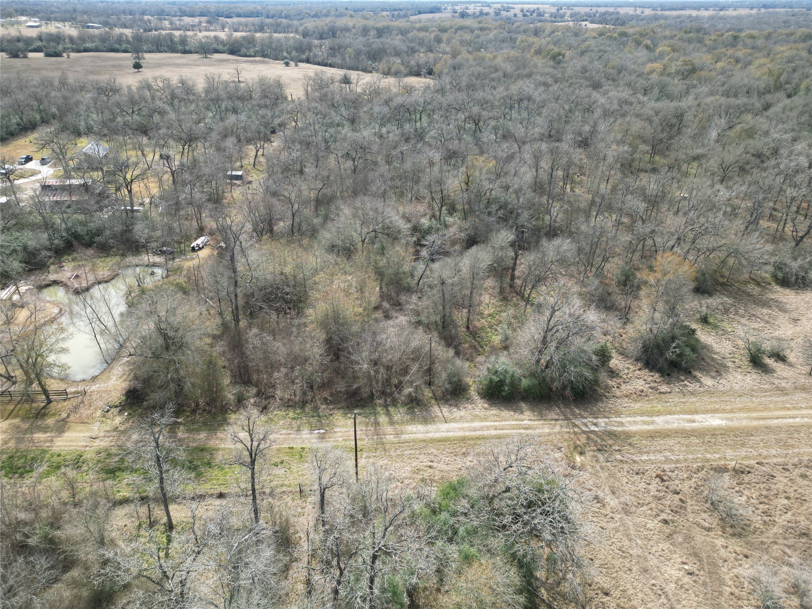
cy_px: 304
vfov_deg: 56.8
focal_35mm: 24
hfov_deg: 71.6
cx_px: 406
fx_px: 563
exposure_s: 1/1000
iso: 100
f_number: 1.7
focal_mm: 6.72
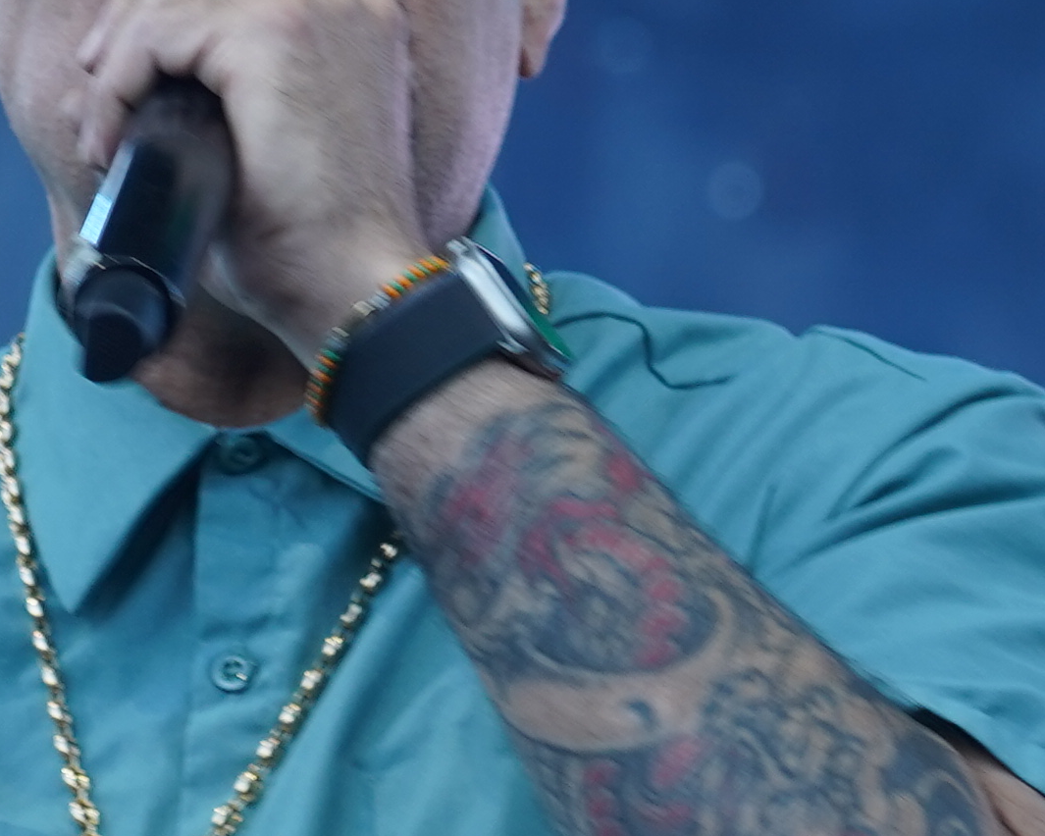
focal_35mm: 555
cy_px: 167
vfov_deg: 2.8
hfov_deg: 3.5
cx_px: -207
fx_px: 17165
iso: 320
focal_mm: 105
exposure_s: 1/160
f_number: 4
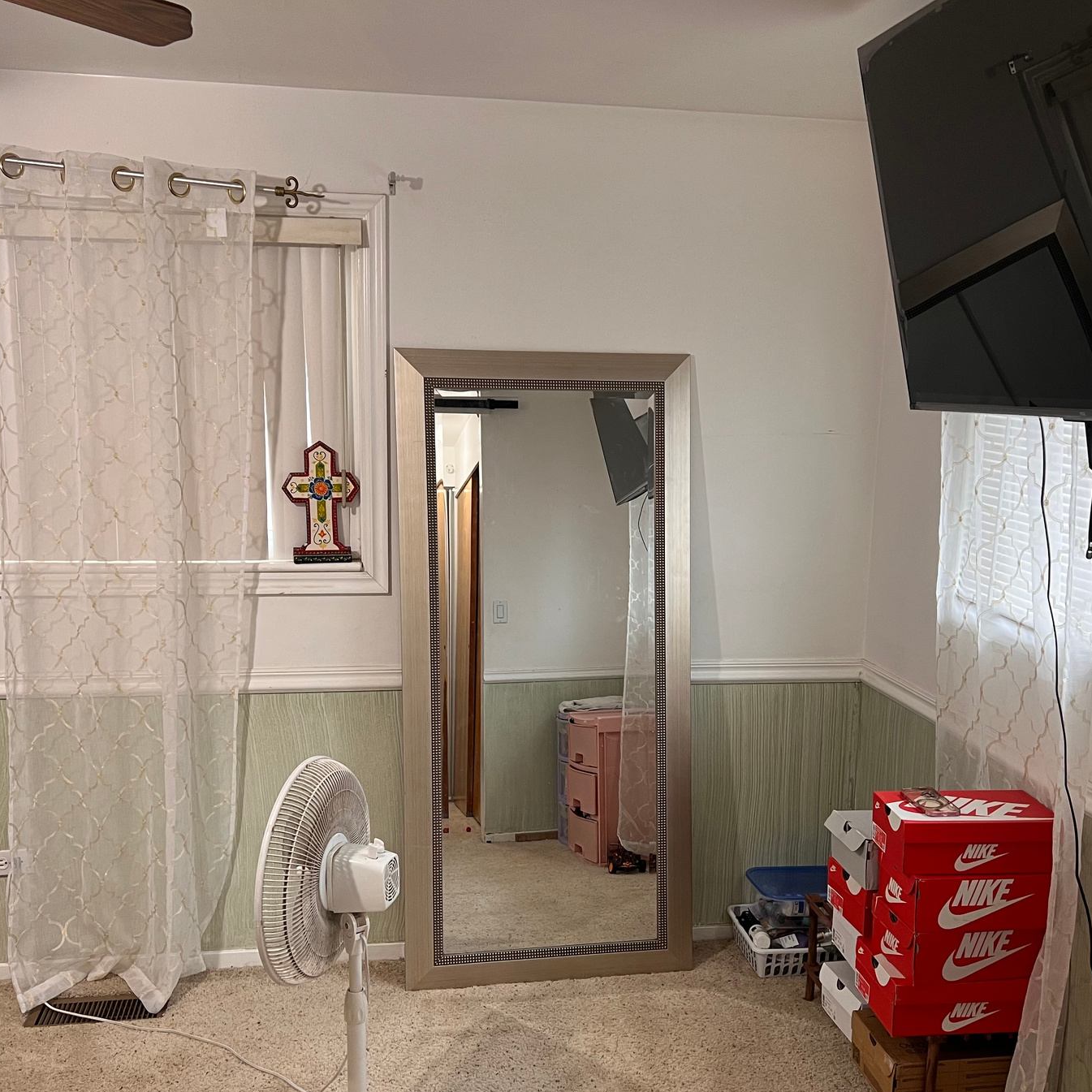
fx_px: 1249
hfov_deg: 47.2
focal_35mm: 35
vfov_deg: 47.1
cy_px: 623
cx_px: 590
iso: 80
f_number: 1.5
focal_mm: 5.7
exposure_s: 1/60
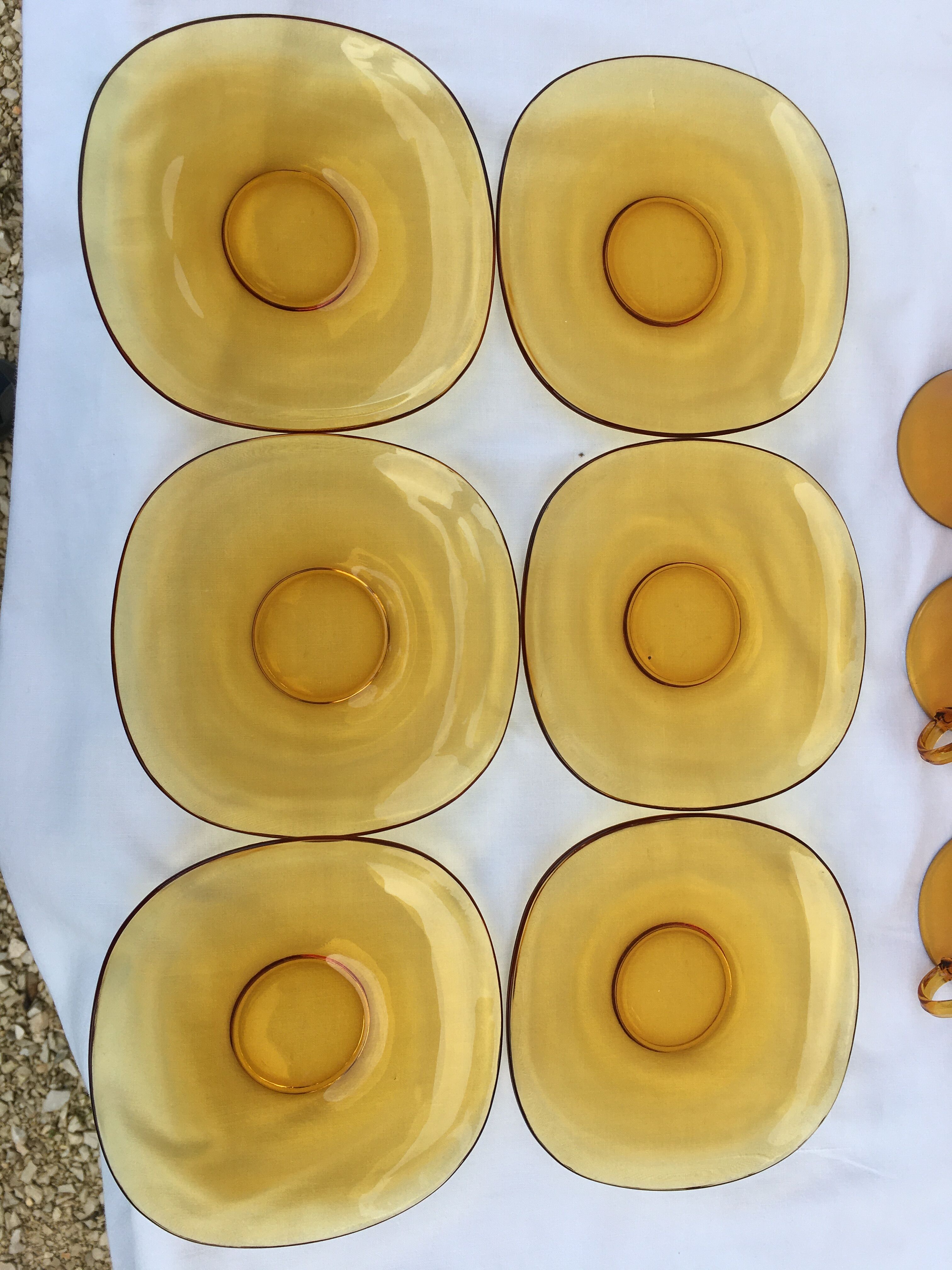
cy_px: 635
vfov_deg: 61.7
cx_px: 476
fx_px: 1063
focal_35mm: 29
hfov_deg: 48.2
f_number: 2.2
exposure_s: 1/463
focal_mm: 4.15
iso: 25
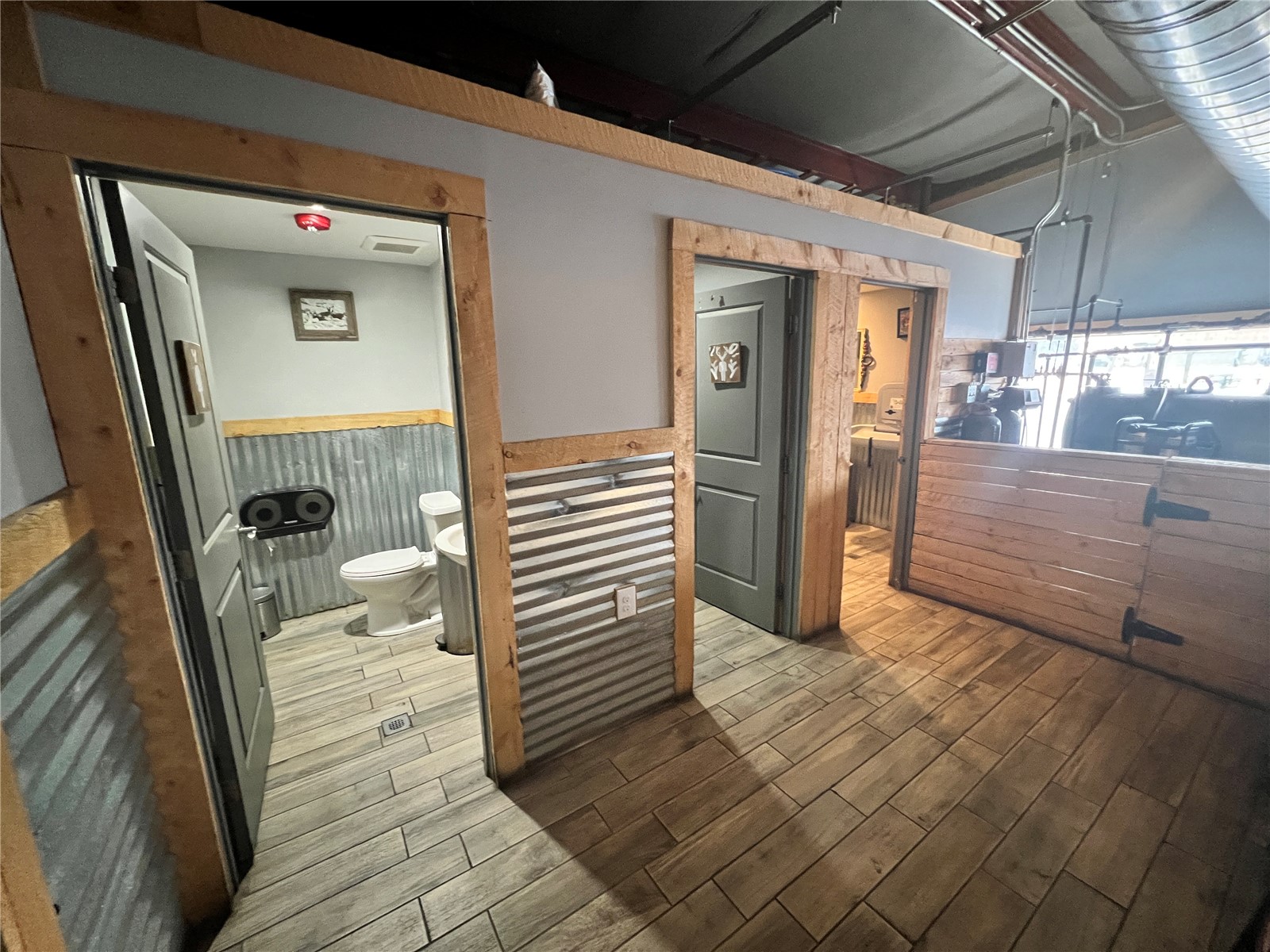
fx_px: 477
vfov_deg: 89.9
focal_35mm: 13
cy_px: 476
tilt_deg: -10.8
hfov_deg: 106.2
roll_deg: +1.5
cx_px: 635
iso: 800
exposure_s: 1/40
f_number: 1.8
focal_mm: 1.57
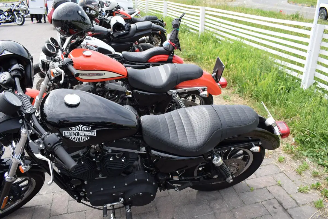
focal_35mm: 27
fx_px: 246
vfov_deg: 47.9
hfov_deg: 67.4
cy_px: 110
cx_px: 164
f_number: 8
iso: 200
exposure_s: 1/250
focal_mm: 18
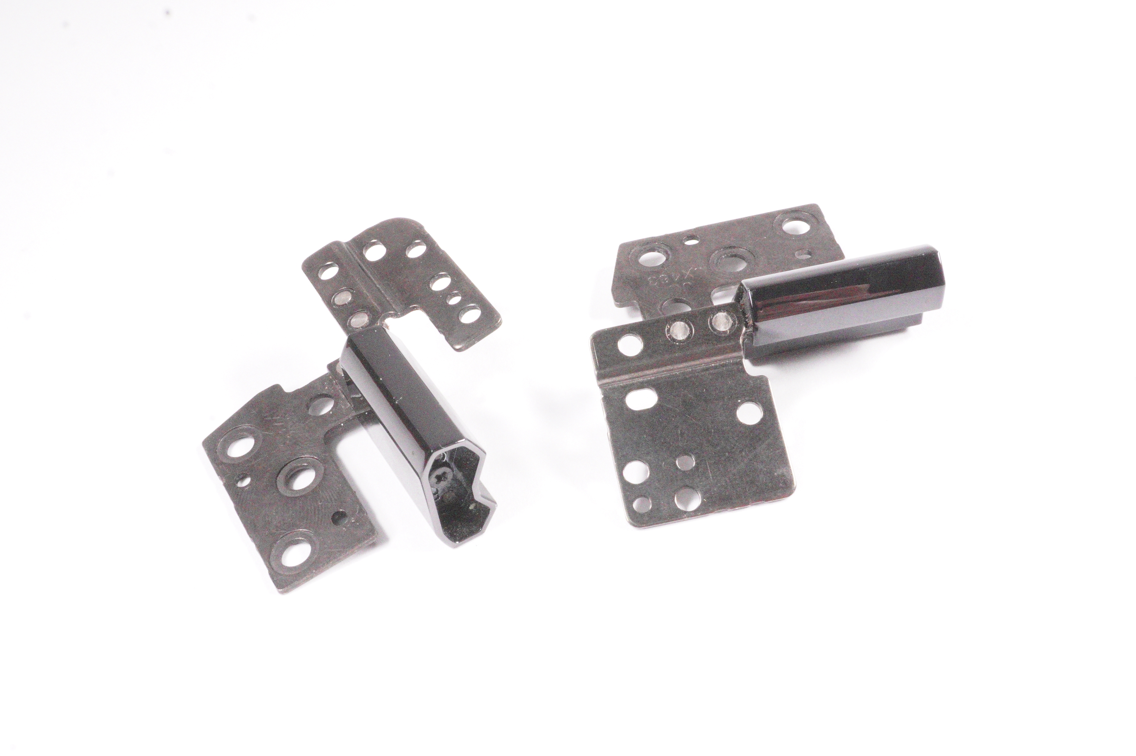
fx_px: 1182
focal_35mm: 38
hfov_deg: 51.3
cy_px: 378
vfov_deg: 35.4
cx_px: 568
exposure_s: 1/200
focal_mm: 25
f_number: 22
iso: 12800
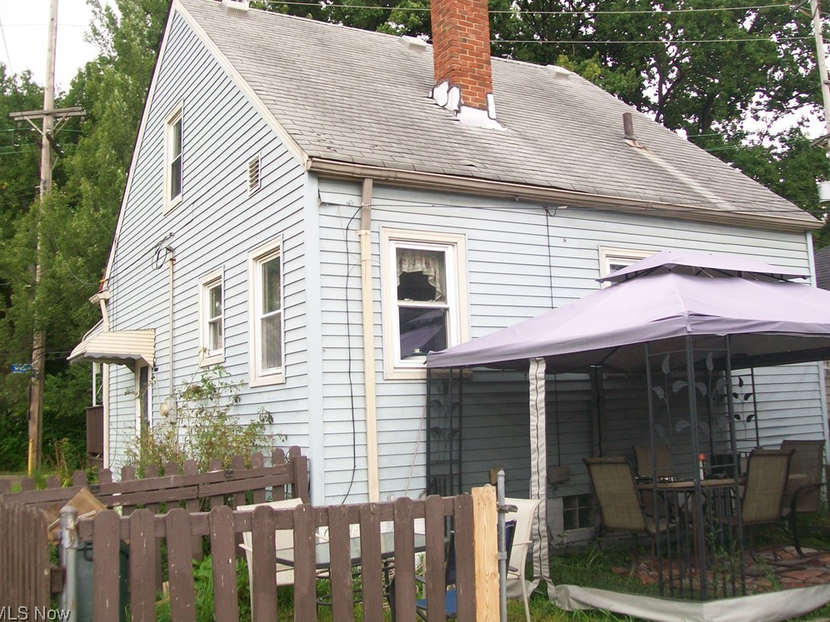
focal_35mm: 37
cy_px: 312
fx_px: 887
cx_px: 414
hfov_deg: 50.1
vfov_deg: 38.7
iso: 64
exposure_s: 1/160
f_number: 2.7
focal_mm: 6
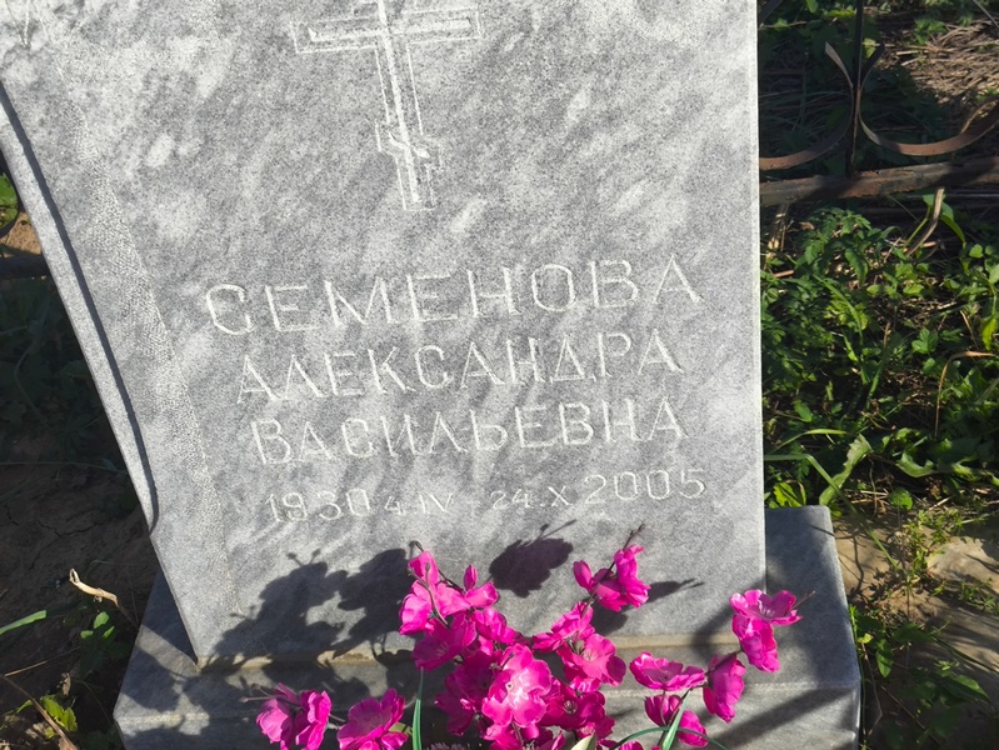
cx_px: 500
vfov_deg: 29.1
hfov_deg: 38.2
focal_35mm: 50
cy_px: 375
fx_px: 1444
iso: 50
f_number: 1.7
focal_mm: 4.71
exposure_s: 1/954
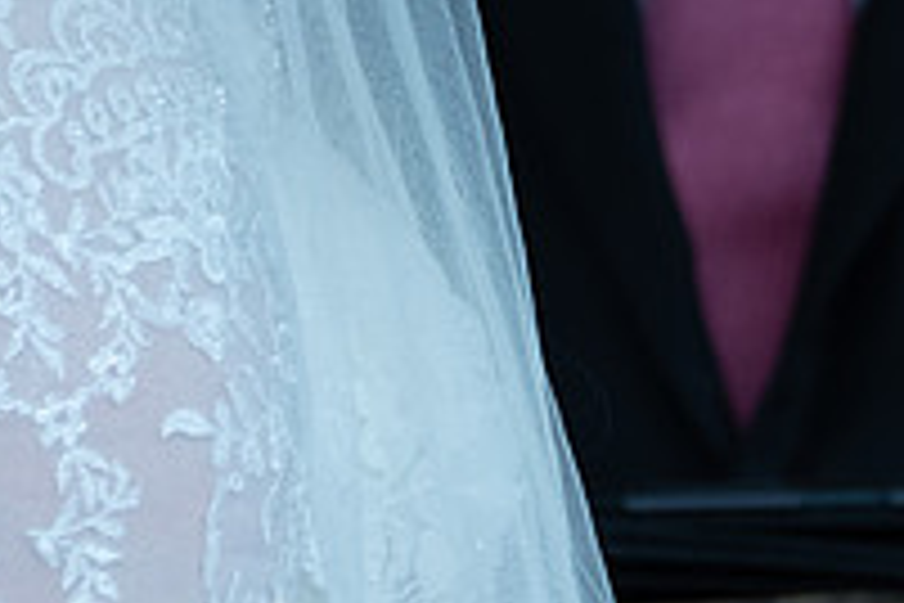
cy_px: 830
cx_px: 989
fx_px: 40601
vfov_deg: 0.9
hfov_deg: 1.3
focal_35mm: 1617
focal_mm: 372.6
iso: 800
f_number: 5.6
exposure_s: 1/850
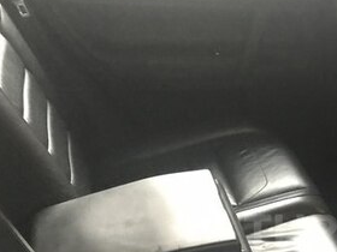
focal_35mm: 66
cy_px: 232
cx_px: 367
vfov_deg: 21.7
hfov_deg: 27.1
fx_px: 643
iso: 100
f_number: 1.8
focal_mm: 3.99
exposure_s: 1/6
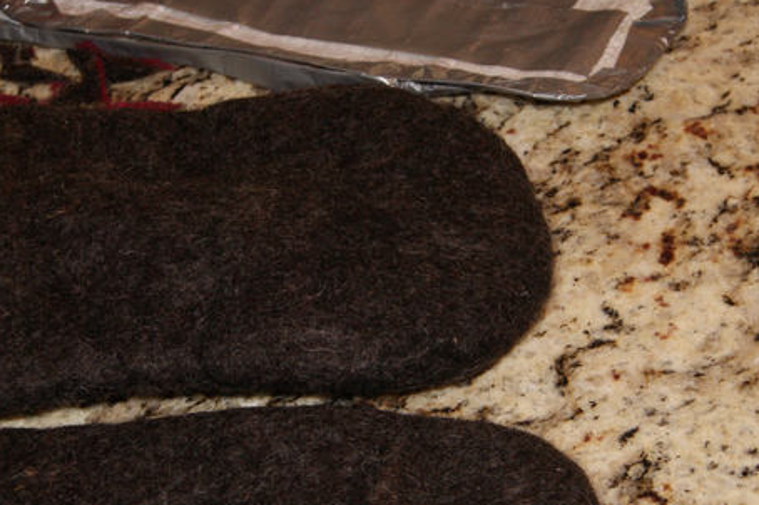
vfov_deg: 15.5
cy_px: 350
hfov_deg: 23.1
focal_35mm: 88
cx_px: 359
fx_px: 1854
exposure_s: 1/60
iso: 400
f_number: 5.6
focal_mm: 26
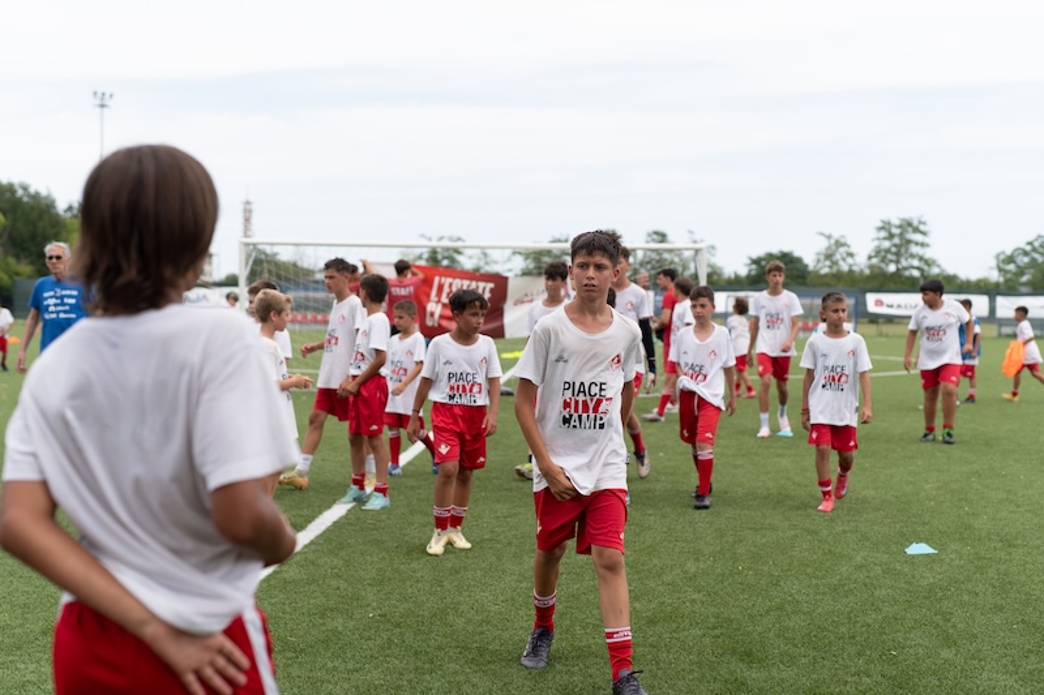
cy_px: 348
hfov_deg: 39.6
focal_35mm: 50
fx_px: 1450
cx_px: 522
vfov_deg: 27.0
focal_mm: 50
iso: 50
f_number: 2.8
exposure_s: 1/800
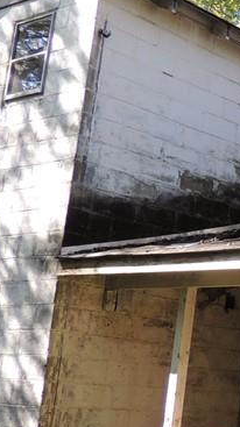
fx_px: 827
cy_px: 272
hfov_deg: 12.9
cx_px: 563
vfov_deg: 28.8
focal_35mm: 73
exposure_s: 1/160
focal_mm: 4.3
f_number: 3
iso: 100
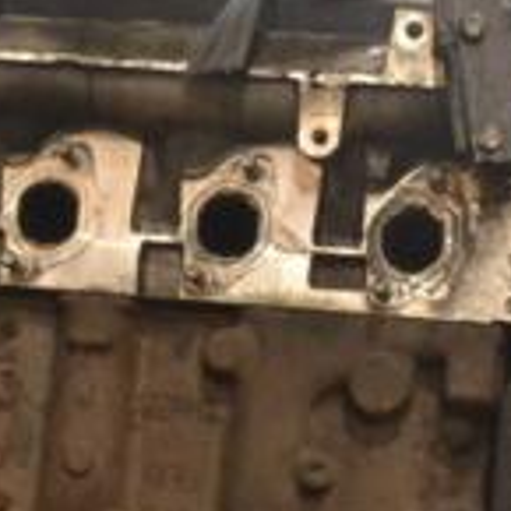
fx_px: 2823
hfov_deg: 10.3
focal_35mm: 169
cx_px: 99
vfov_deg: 10.3
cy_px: 497
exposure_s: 1/80
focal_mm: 32
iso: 3200
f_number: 4.8
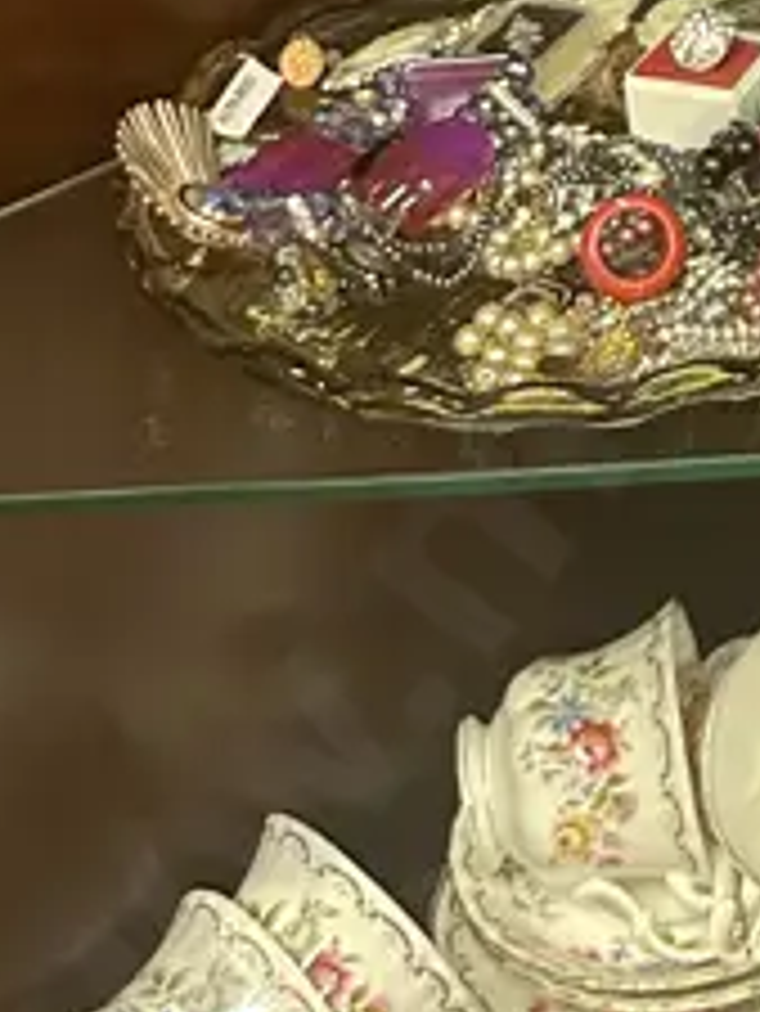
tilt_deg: -17.0
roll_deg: -0.1
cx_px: 1286
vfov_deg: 16.3
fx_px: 3188
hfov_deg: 12.6
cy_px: -540
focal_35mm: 109
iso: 400
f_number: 1.78
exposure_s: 1/50
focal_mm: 6.86
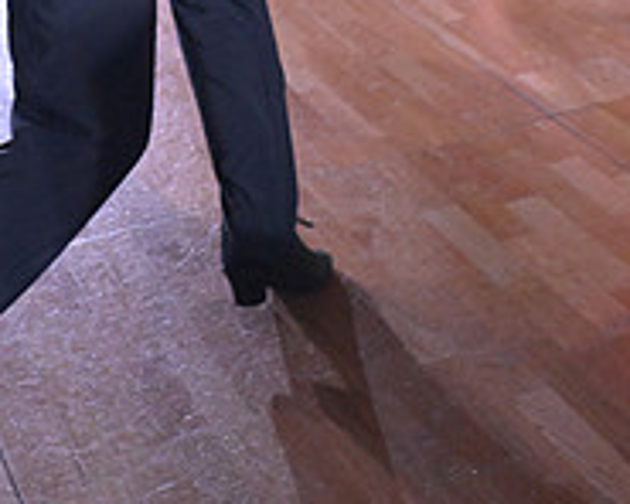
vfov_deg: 14.6
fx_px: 1865
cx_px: 46
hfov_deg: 18.8
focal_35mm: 100
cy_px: -187
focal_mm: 34
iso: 5000
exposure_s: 1/400
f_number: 5
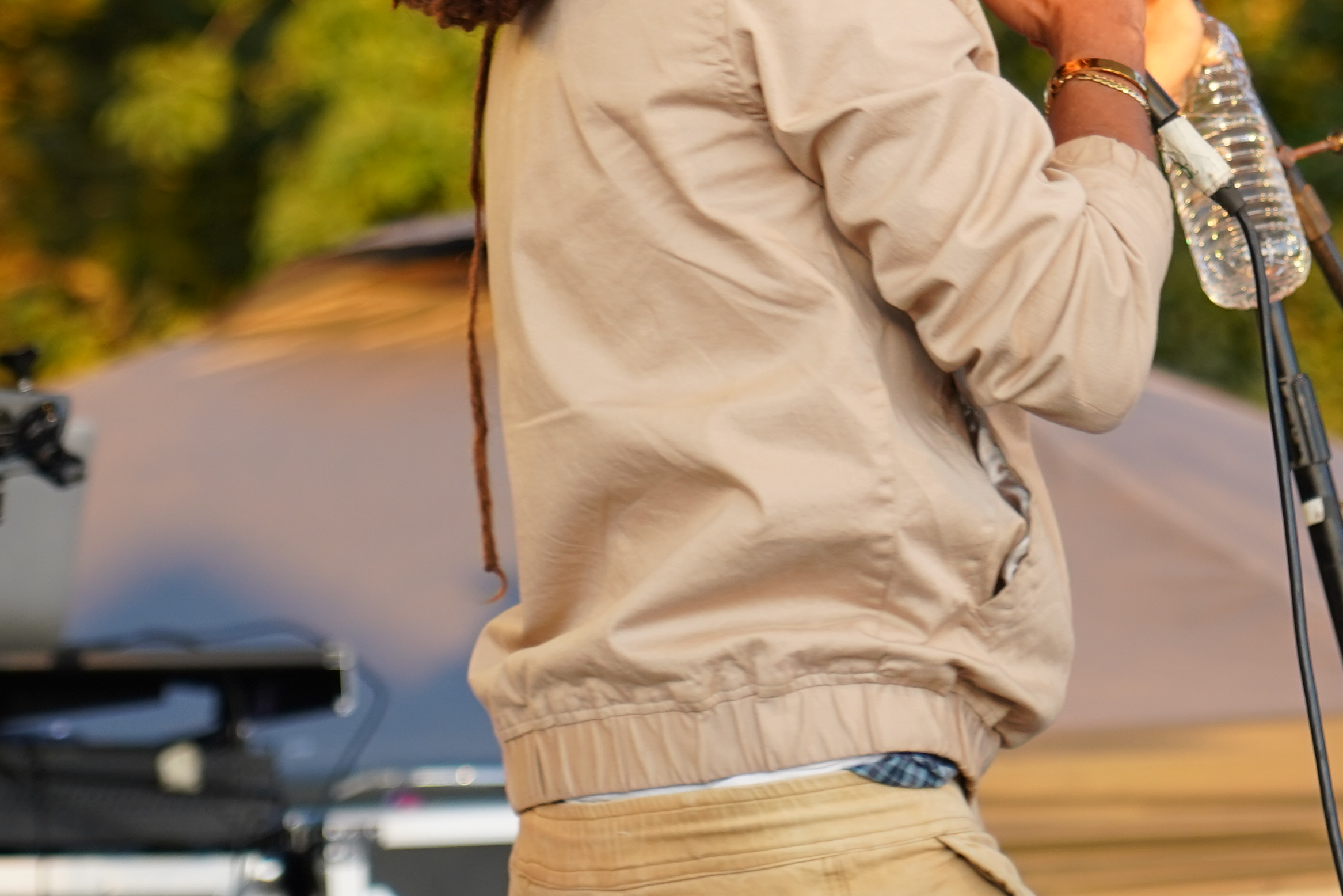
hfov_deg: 7.6
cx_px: 887
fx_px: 10073
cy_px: -249
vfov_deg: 5.1
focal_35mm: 270
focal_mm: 105
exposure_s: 1/160
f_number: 4
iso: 400
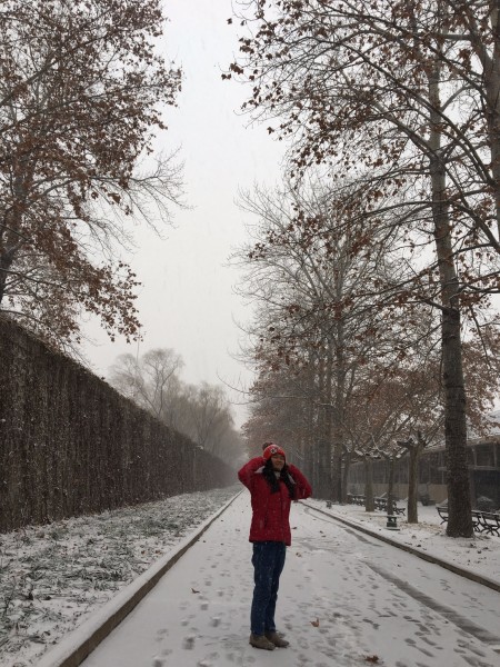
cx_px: 250
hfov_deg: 48.2
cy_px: 334
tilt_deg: +12.9
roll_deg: -0.3
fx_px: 559
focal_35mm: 29
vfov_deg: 61.7
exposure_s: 1/119
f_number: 2.2
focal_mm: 4.15
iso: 25
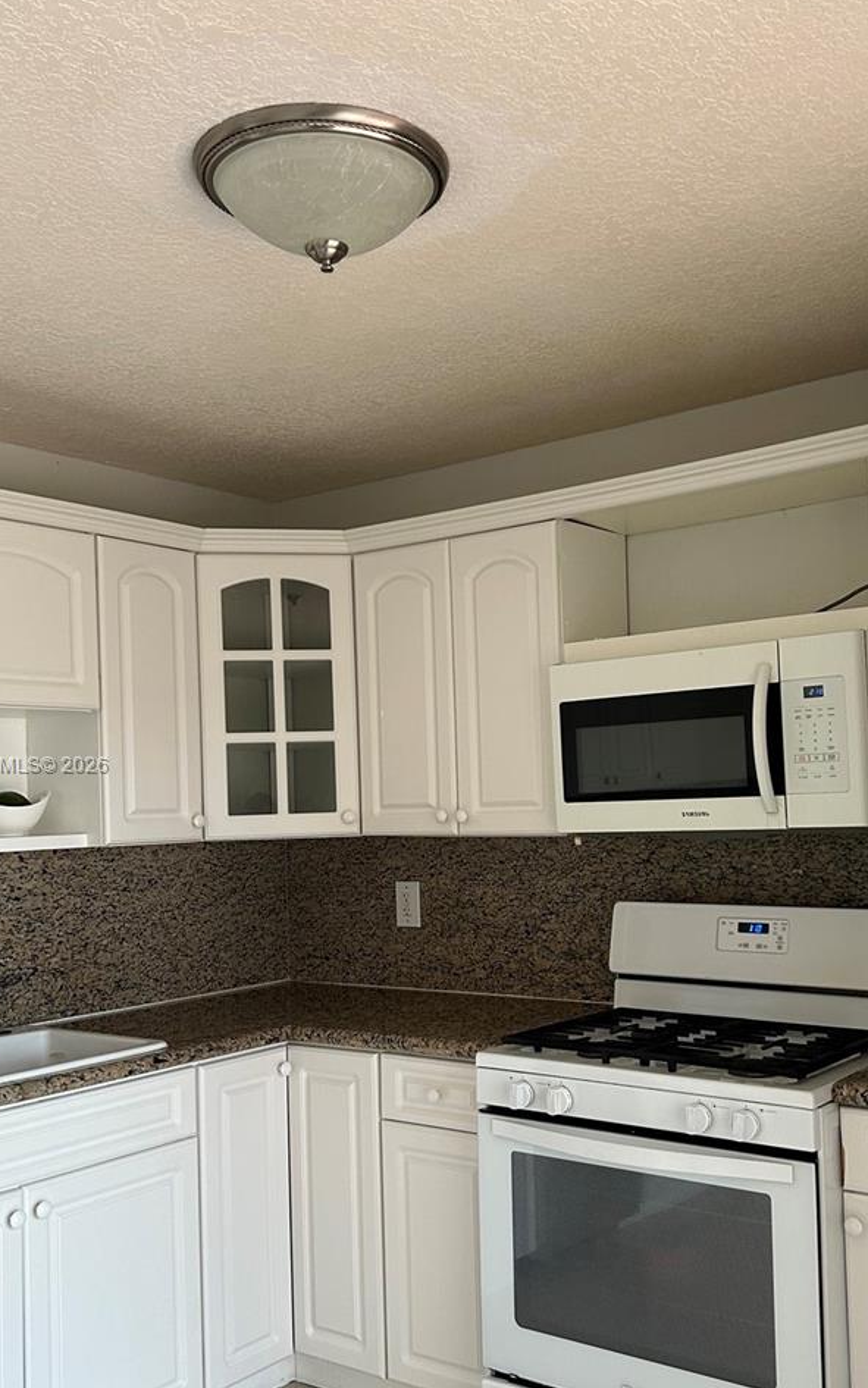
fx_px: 1324
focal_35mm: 35
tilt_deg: +0.7
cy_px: 767
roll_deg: +2.2
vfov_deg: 55.2
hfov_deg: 36.2
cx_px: 496
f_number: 1.5
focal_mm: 5.7
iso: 125
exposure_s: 1/93
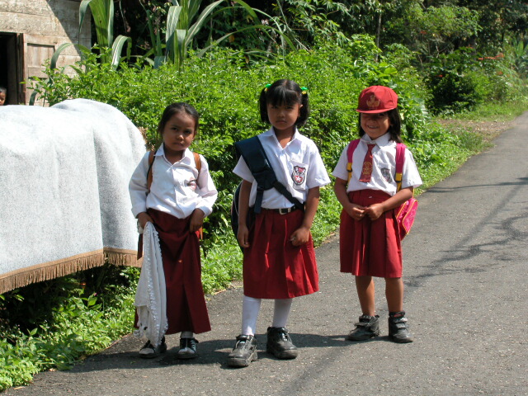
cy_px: 198
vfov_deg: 17.4
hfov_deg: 23.0
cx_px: 264
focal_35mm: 85
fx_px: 1297
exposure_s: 1/199
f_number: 7.6
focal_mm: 21.4
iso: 100
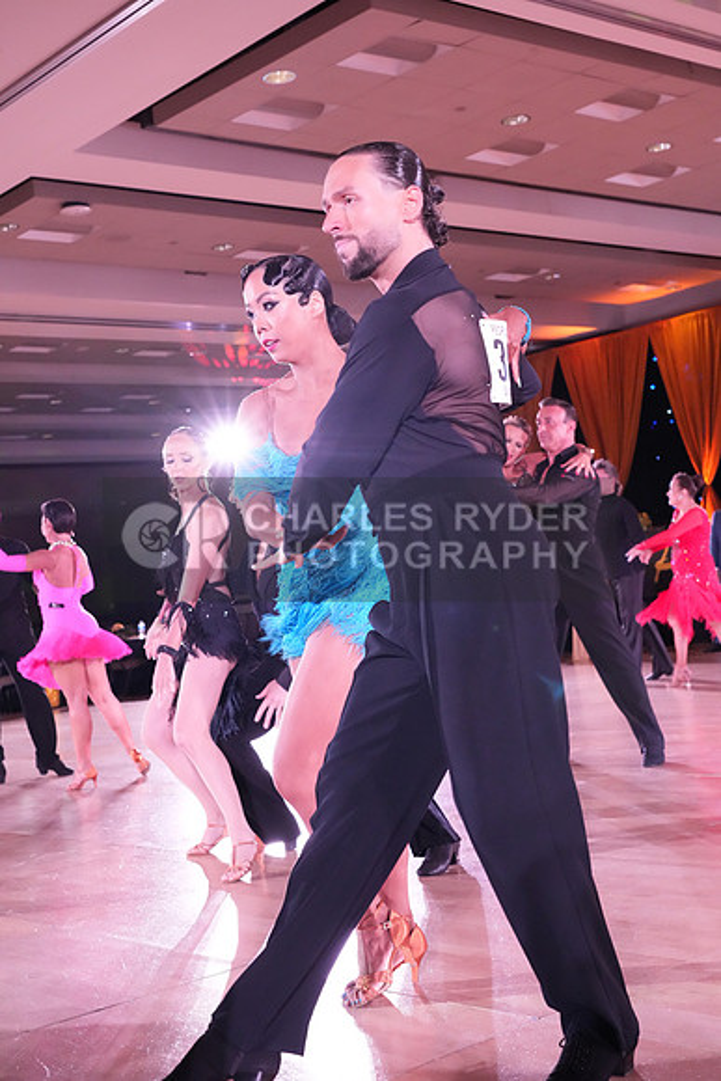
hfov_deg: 29.3
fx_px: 1381
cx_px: 360
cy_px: 540
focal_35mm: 46
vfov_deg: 42.7
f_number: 5.6
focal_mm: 46
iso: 8000
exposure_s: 1/250
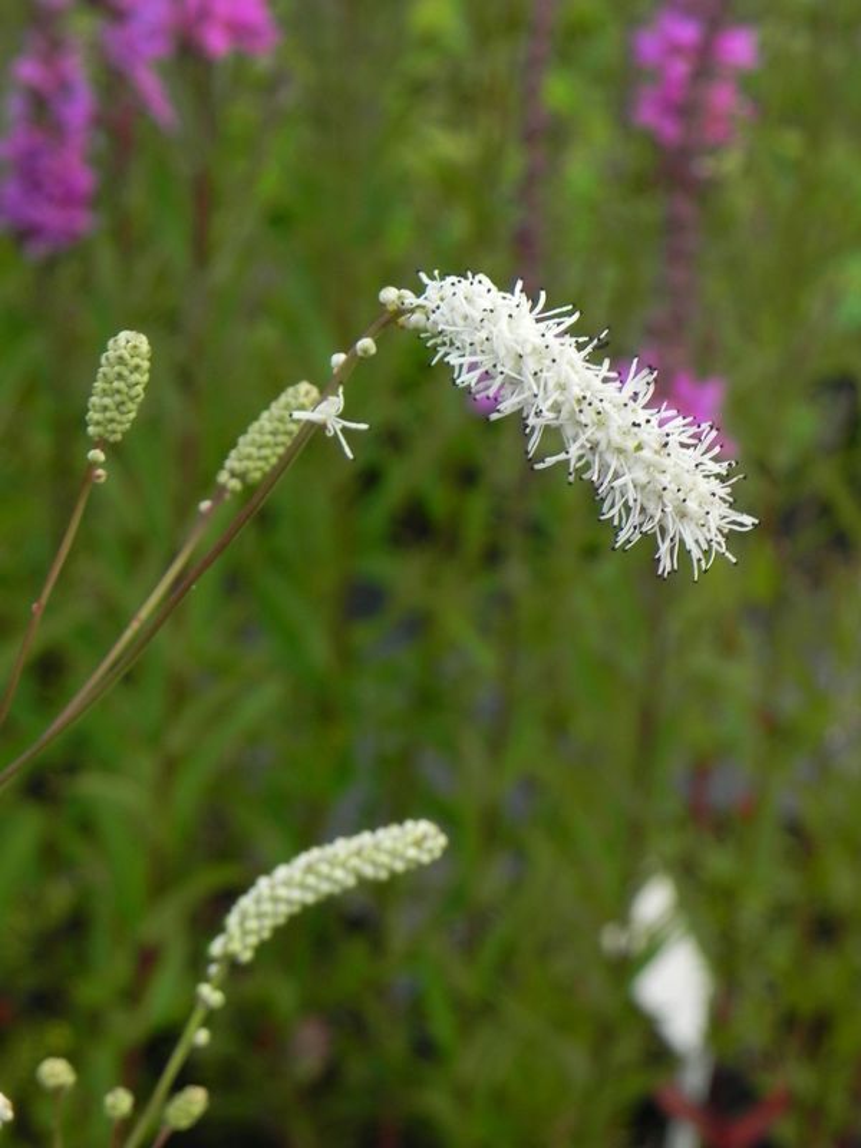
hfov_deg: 14.1
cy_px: 574
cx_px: 430
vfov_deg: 18.7
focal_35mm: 105
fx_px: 3482
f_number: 4.5
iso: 160
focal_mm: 18.8
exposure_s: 1/20
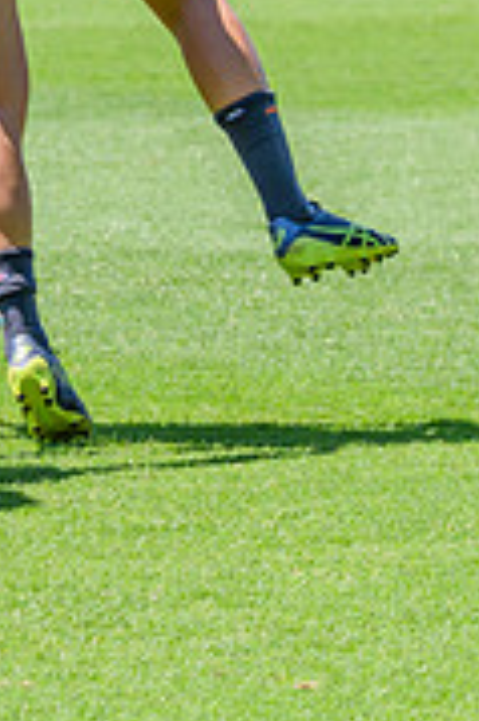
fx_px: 14557
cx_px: -78
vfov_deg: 2.8
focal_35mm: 728
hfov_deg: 1.9
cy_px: -95
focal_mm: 170
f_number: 7.1
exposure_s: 1/1600
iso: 800
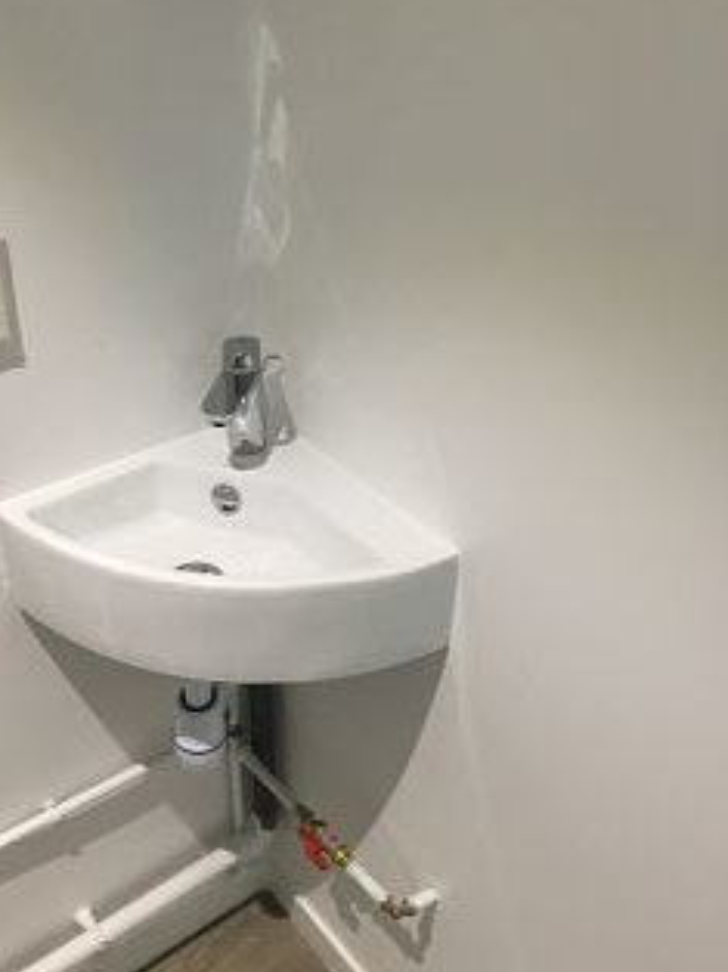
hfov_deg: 38.3
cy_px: 402
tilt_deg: -30.4
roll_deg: +0.6
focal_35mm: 37
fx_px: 1039
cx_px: 266
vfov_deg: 49.9
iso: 125
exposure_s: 1/33
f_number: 2.2
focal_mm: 4.15
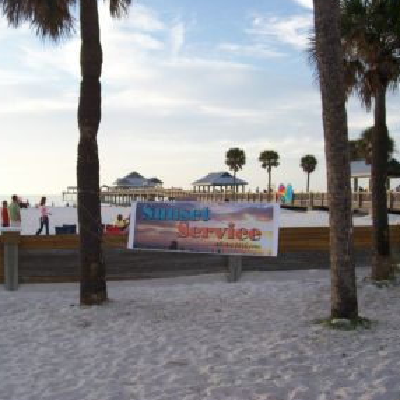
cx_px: 175
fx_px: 549
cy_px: 194
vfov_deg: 40.0
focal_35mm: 42
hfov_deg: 40.0
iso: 80
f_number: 2.7
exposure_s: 1/594
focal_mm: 5.6
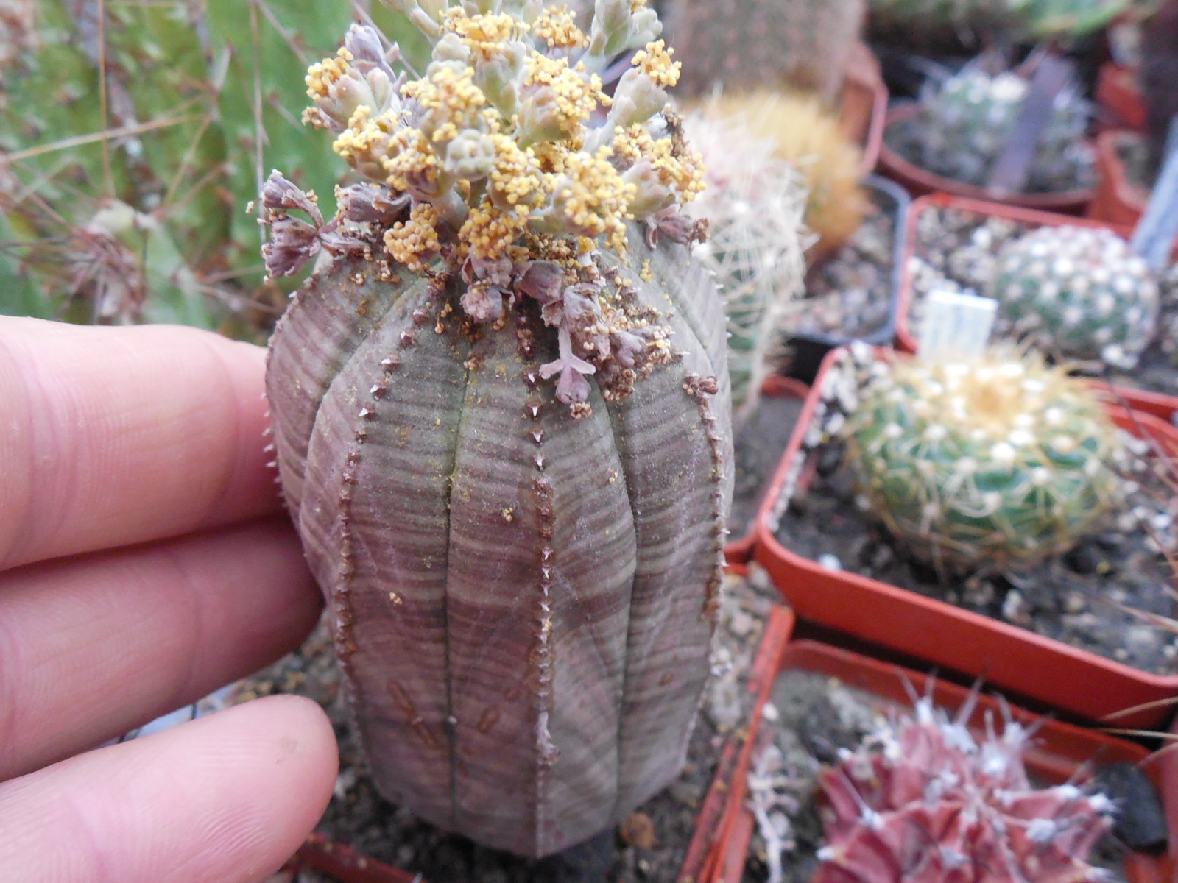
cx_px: 589
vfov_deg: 45.4
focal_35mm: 31
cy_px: 442
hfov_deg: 58.4
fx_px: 1055
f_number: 3.6
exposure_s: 1/6
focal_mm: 5.6
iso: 800
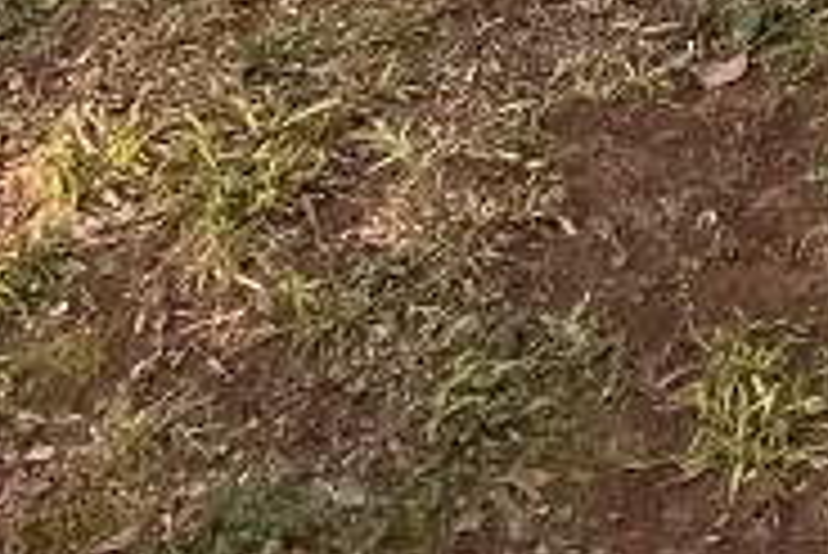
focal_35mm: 139
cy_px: -1639
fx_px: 3199
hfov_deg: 12.8
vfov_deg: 7.3
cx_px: 1678
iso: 80
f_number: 1.78
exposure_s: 1/162
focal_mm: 6.86
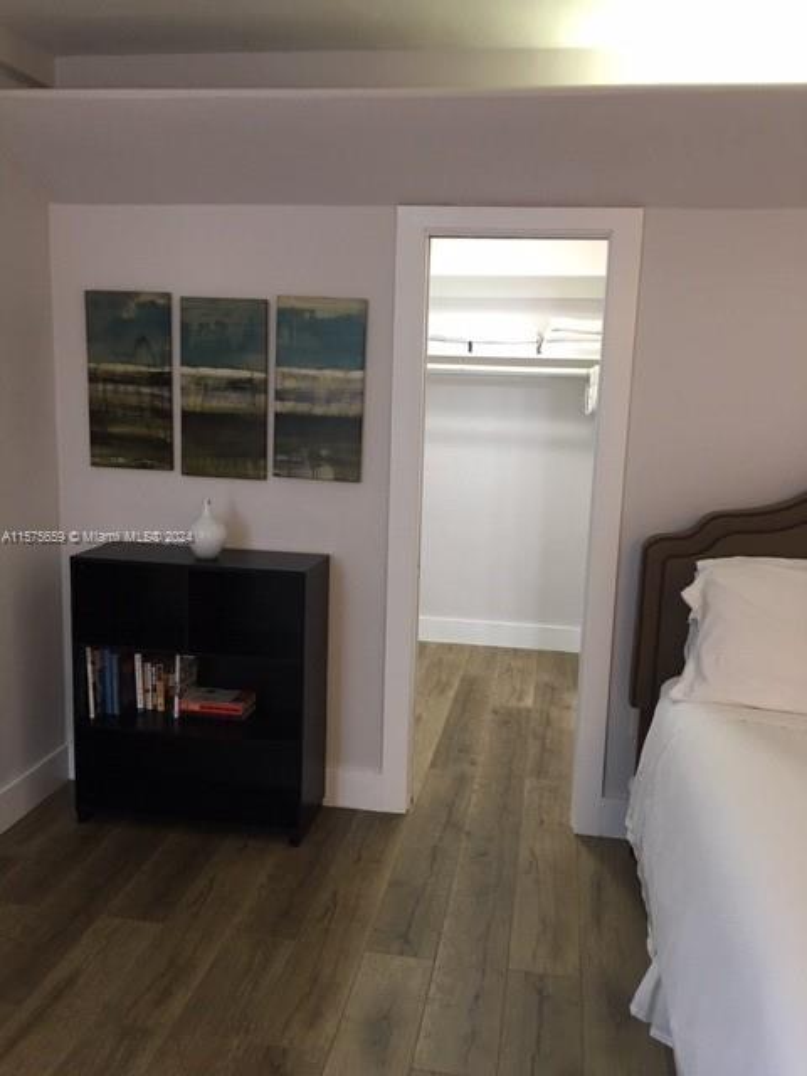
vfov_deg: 61.7
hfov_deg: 48.2
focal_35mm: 29
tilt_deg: -9.0
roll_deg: -1.7
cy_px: 538
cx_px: 404
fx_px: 901
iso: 64
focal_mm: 4.15
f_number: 2.2
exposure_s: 1/15
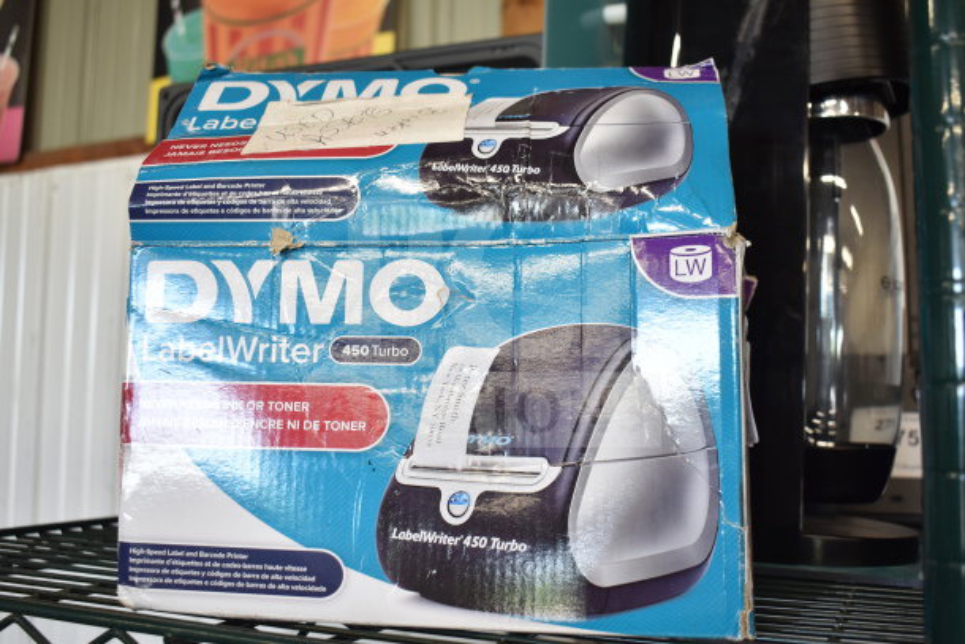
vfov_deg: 36.9
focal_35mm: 36
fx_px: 965
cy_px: 322
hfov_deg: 53.1
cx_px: 482
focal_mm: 24
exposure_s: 1/40
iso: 450
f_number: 4
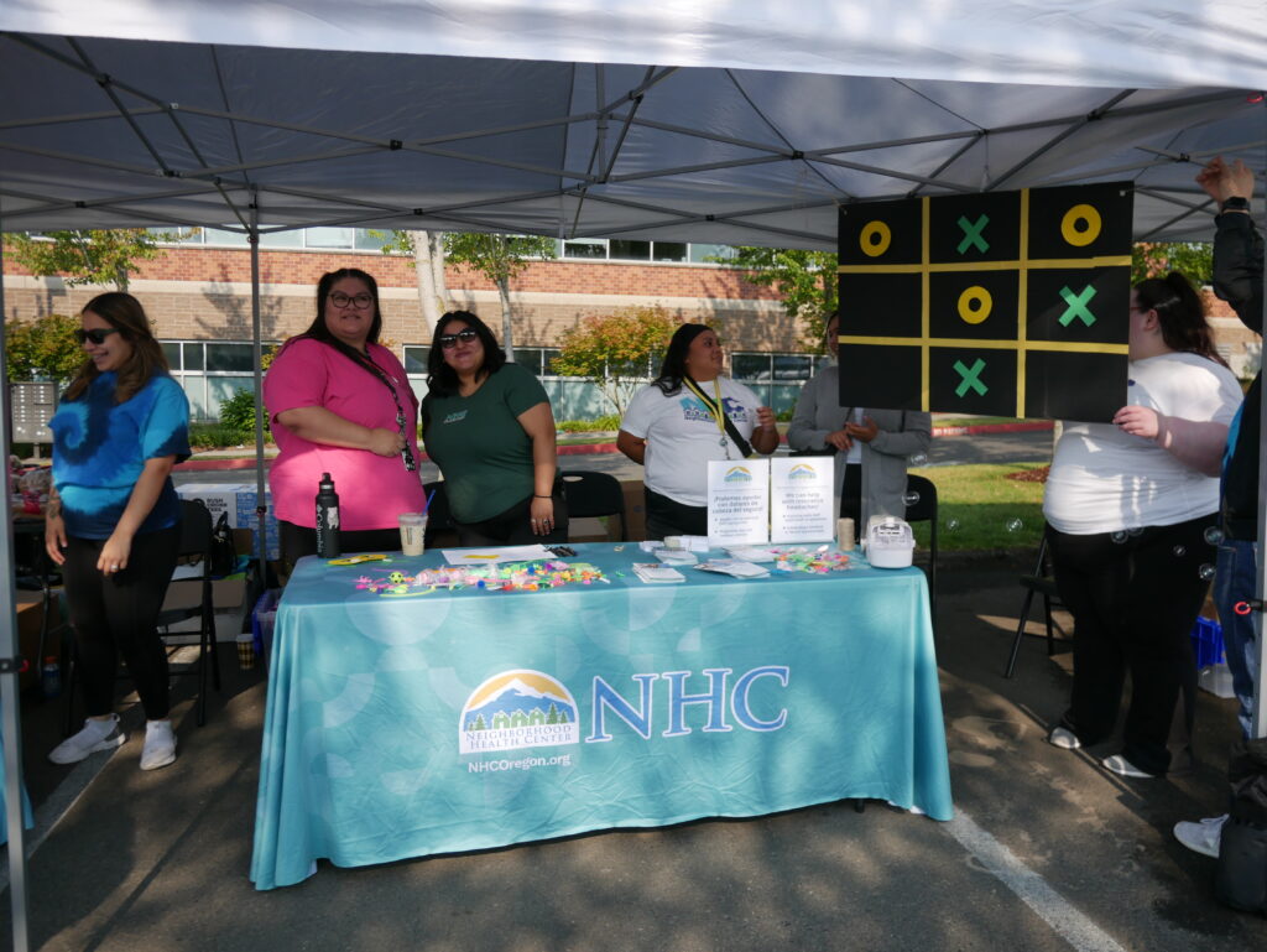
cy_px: 476
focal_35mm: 30
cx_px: 634
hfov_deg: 59.9
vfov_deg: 46.8
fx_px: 1099
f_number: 4.5
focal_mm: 15
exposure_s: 1/1000
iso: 200
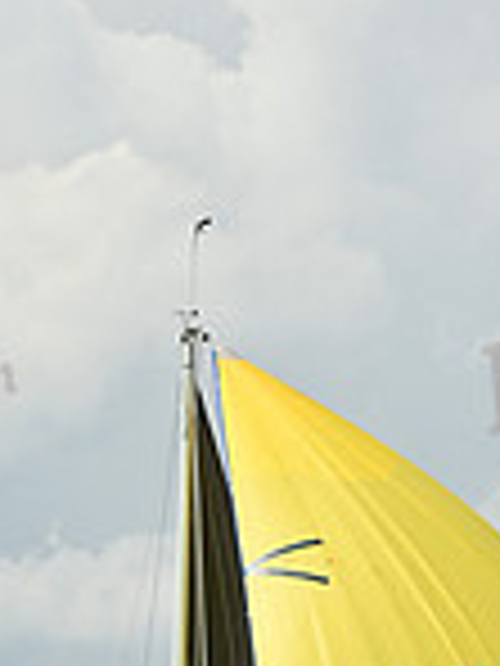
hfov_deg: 4.0
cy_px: 1030
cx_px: 250
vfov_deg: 5.3
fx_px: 7107
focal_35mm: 369
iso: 320
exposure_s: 1/1250
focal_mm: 98
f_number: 9
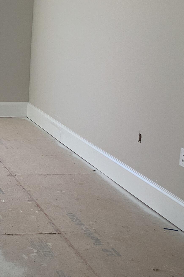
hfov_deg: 17.2
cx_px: -62
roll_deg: -1.6
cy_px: 118
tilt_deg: -13.0
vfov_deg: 27.3
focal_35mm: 74
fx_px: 567
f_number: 2.4
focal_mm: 3.3
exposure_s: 1/120
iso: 40
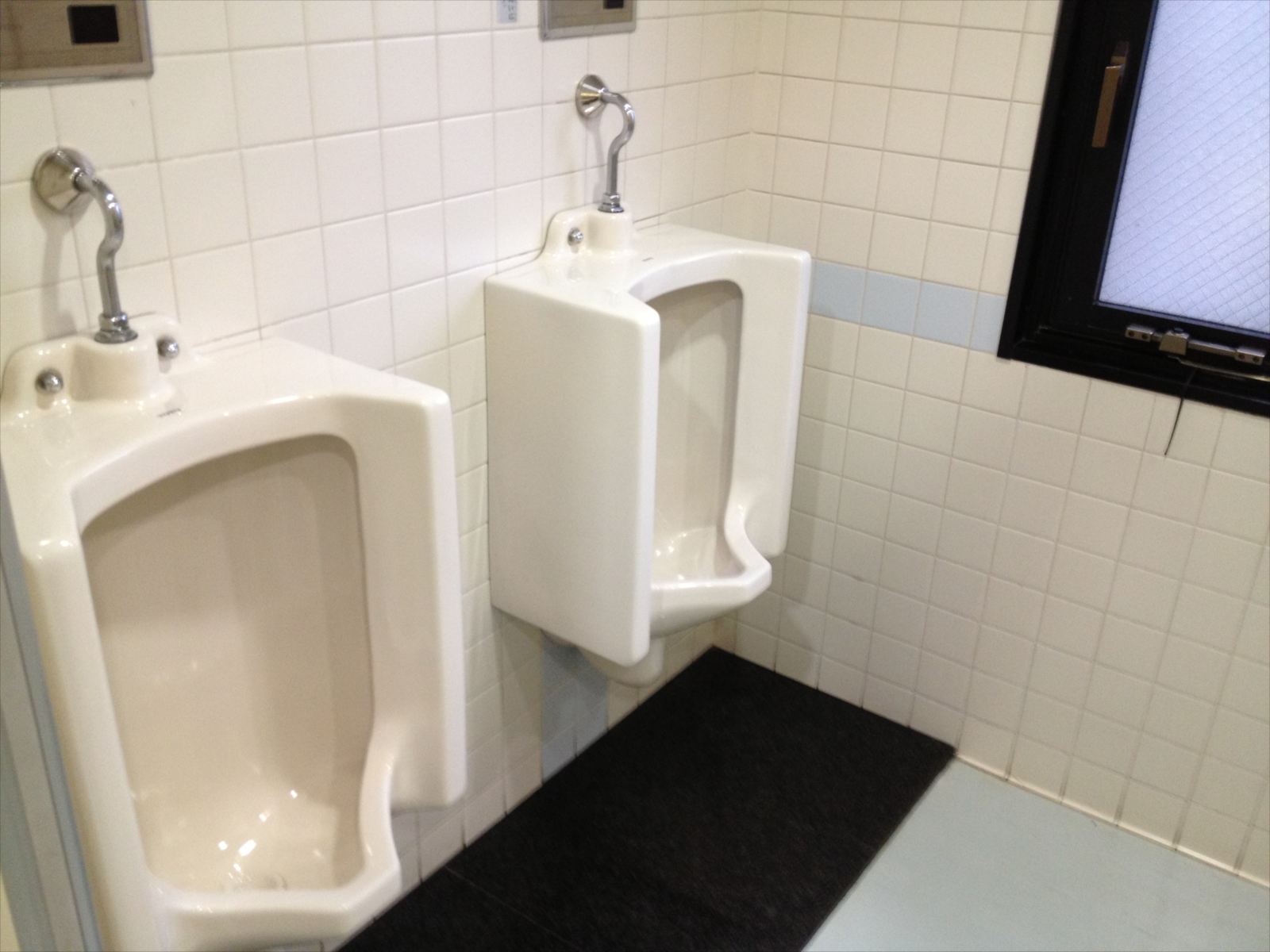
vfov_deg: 40.7
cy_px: 476
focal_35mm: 35
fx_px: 1284
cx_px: 635
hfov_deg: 52.6
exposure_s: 1/20
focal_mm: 4.28
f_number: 2.4
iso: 125
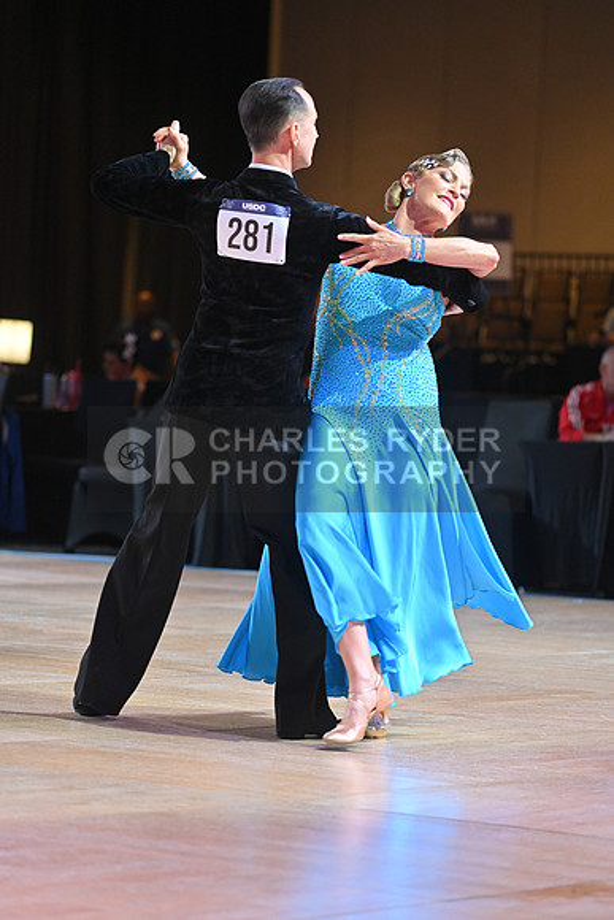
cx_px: 307
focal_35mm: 150
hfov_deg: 9.2
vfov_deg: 13.7
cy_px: 460
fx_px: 3835
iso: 2000
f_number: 4
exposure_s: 1/250
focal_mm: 150
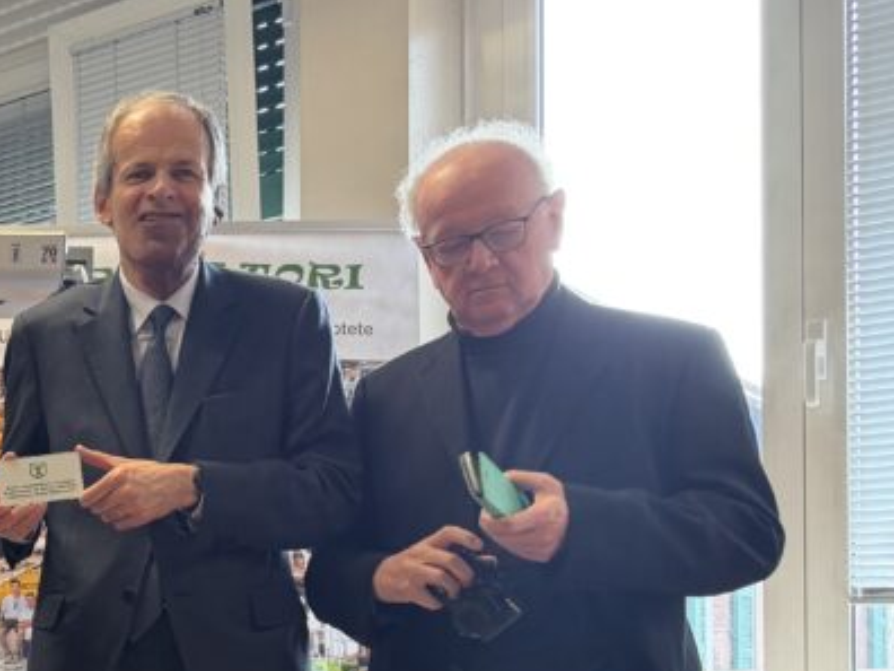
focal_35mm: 62
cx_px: -242
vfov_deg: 22.7
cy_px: 669
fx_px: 1601
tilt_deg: +2.6
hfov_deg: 26.8
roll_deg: -0.6
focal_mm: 6.76
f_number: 1.78
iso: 160
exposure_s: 1/50
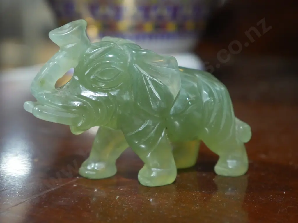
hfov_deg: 23.3
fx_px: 723
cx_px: 149
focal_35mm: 84
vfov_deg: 17.6
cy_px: 112
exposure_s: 1/100
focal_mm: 42
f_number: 5.6
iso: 3200
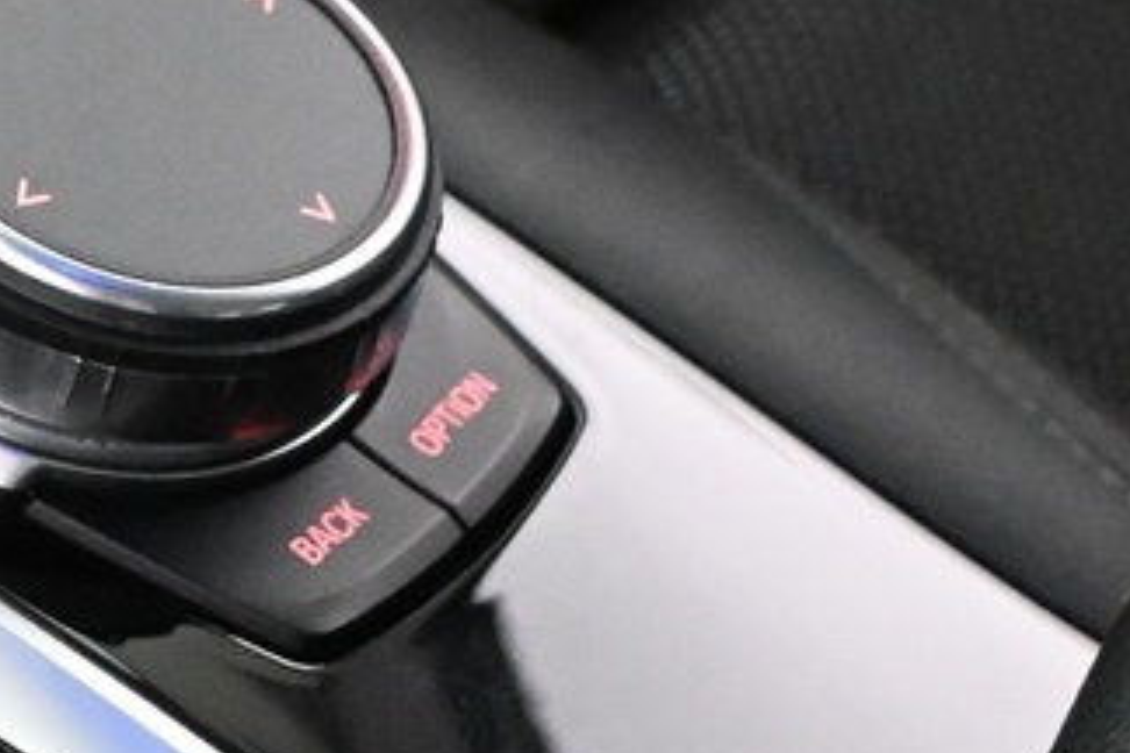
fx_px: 4943
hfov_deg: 12.4
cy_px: 927
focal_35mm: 158
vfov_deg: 8.6
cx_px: -534
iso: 7200
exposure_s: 1/60
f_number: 4
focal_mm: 21
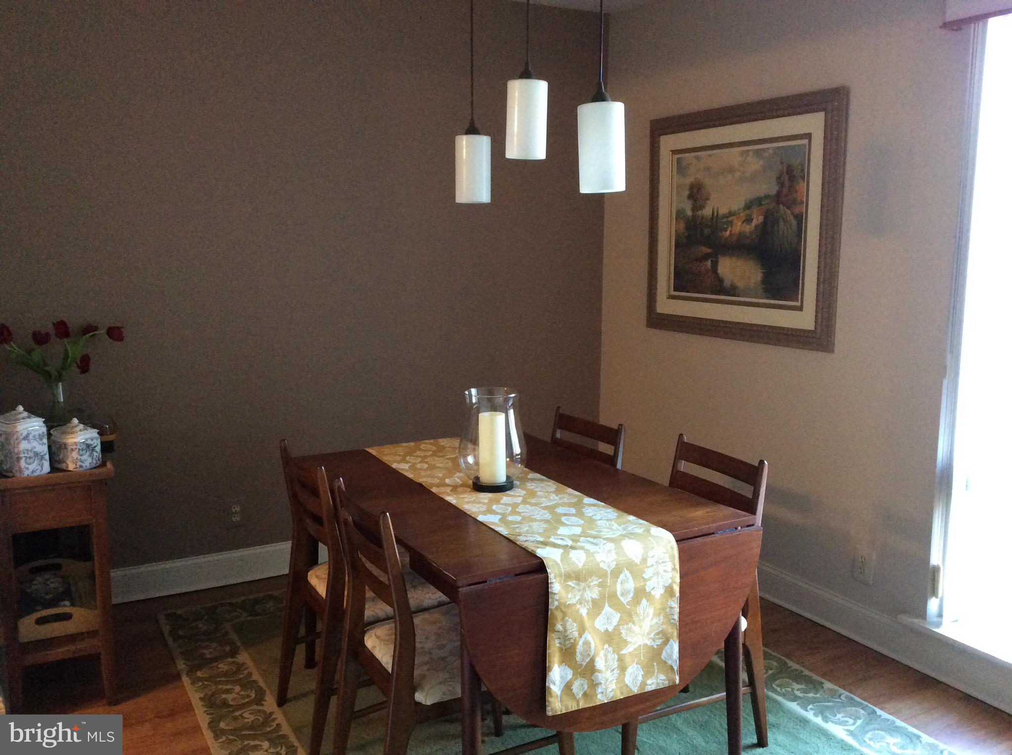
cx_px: 506
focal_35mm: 32
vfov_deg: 44.0
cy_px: 378
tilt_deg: -10.1
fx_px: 934
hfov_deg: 56.9
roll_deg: +0.9
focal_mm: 3.3
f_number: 2.4
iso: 320
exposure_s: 1/24
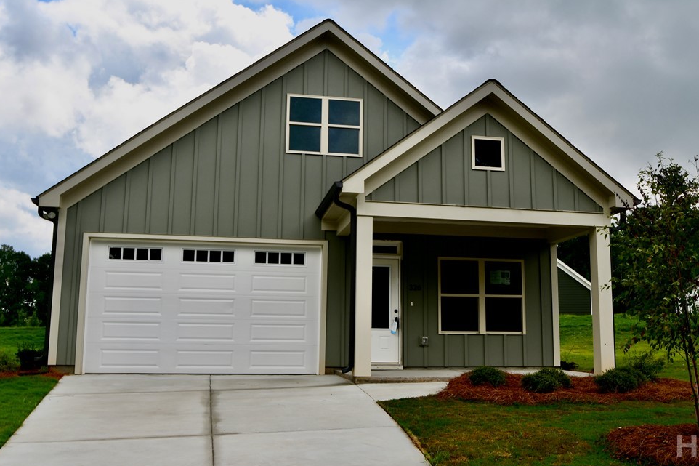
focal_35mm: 35
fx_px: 679
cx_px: 376
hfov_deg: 54.4
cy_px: 238
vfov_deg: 37.8
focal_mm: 21
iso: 110
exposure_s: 1/250
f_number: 8
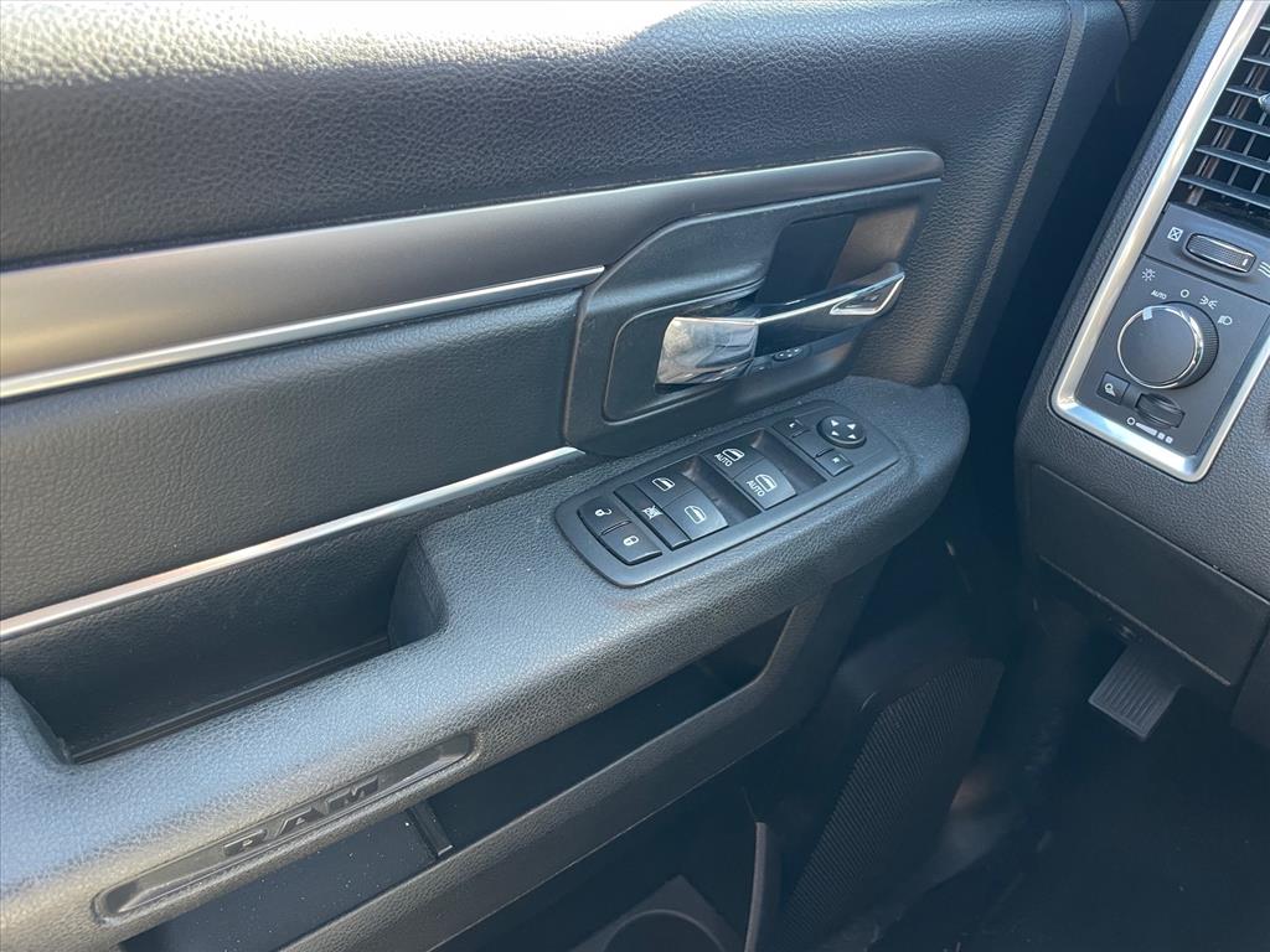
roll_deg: -10.7
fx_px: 954
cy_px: 476
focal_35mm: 26
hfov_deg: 67.3
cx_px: 635
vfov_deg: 53.1
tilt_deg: -39.6
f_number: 1.6
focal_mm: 4.2
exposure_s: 1/60
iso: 160
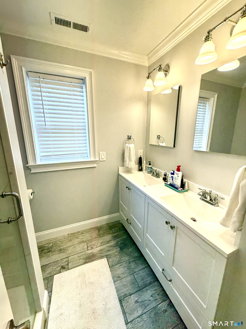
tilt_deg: -13.1
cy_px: 164
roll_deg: +0.1
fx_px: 133
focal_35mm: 14
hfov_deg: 85.7
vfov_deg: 102.1
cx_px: 123
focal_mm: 2.22
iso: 80
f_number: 2.2
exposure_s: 1/120
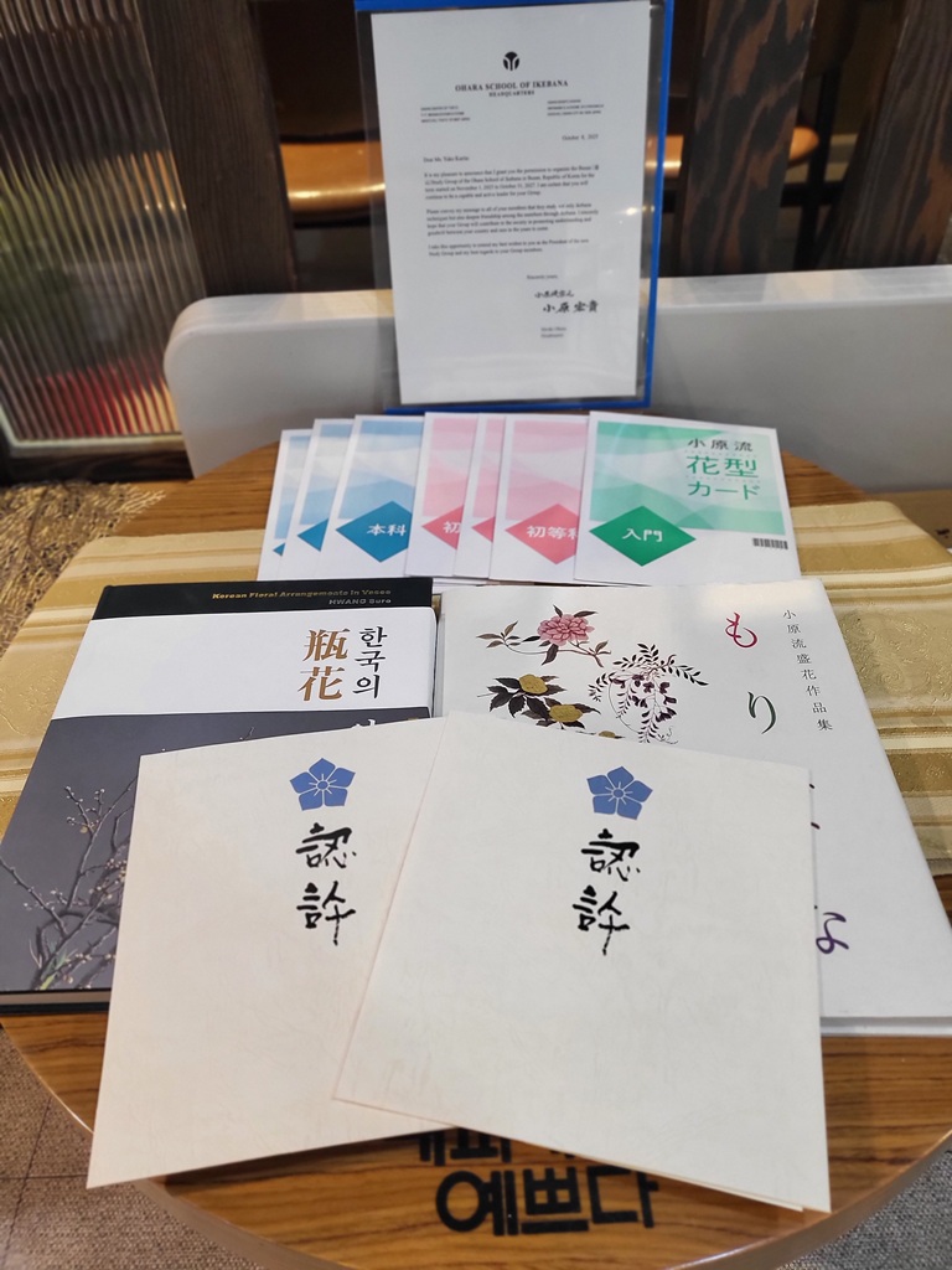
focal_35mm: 26
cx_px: 476
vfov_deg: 67.3
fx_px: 953
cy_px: 635
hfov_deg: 53.1
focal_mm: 4.25
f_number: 1.8
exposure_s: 1/120
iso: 200
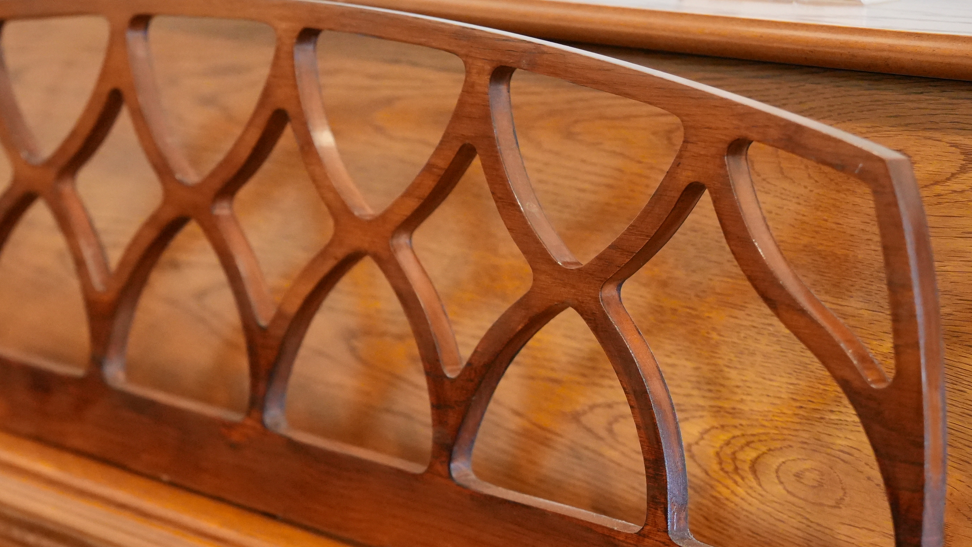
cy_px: 492
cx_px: 282
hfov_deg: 20.9
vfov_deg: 11.8
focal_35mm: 102
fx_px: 2625
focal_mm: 41
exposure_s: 1/160
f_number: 2.8
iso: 4000
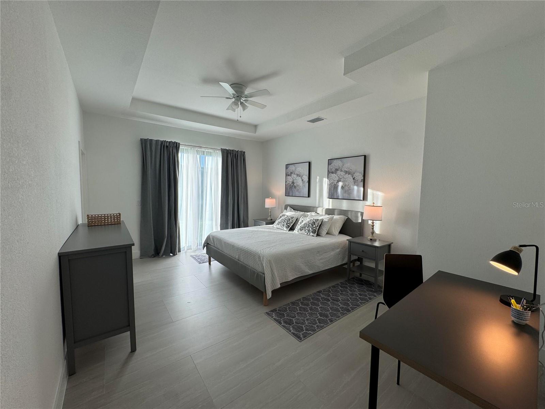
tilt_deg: -4.3
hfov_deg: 102.1
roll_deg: -0.4
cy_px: 204
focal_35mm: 14
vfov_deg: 85.7
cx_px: 272
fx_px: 220
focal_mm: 2.22
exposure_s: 1/163
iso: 40
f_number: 2.2
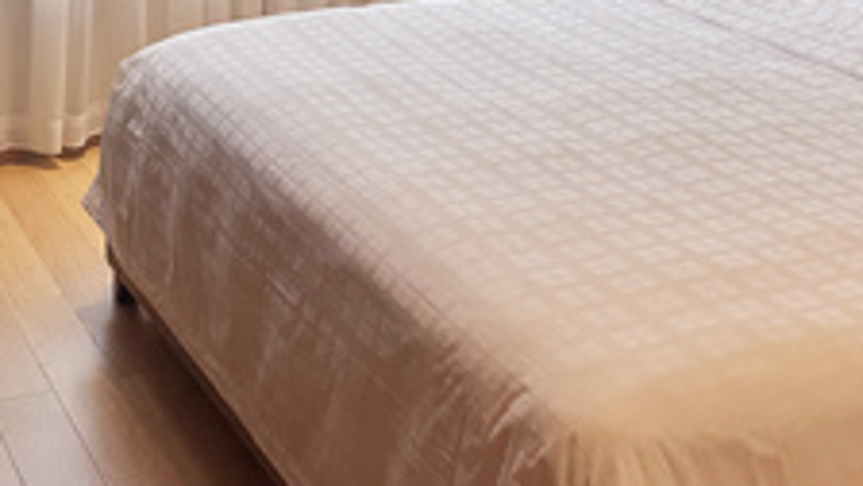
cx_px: 474
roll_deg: -0.9
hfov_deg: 30.1
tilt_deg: +1.8
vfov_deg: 15.2
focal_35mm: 70
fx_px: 1602
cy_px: -351
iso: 50
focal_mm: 6.86
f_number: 1.78
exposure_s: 1/118
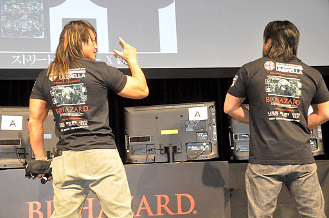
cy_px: 109
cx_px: 164
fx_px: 602
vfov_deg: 20.6
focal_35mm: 66
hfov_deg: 30.5
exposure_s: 1/200
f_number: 7.1
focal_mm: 44
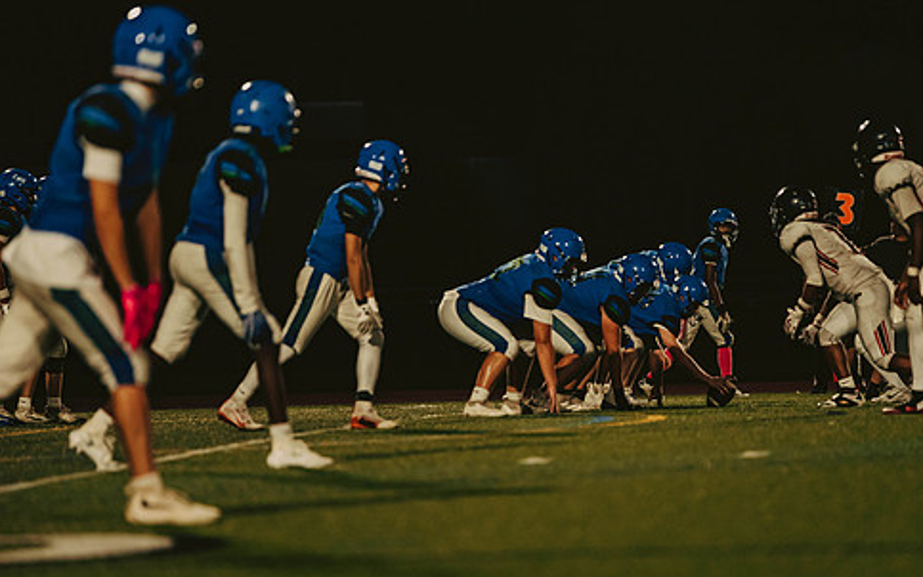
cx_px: 550
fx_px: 6164
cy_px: 278
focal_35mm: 245
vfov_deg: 5.4
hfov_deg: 8.6
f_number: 2.8
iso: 2500
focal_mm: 200
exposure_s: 1/1000
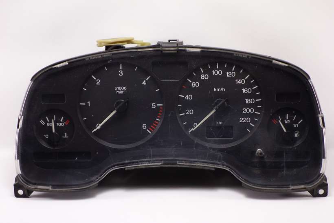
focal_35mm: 82
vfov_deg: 16.7
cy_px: 112
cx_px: 167
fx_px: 761
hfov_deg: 24.8
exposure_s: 1/100
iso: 640
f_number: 4.5
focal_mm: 30.46
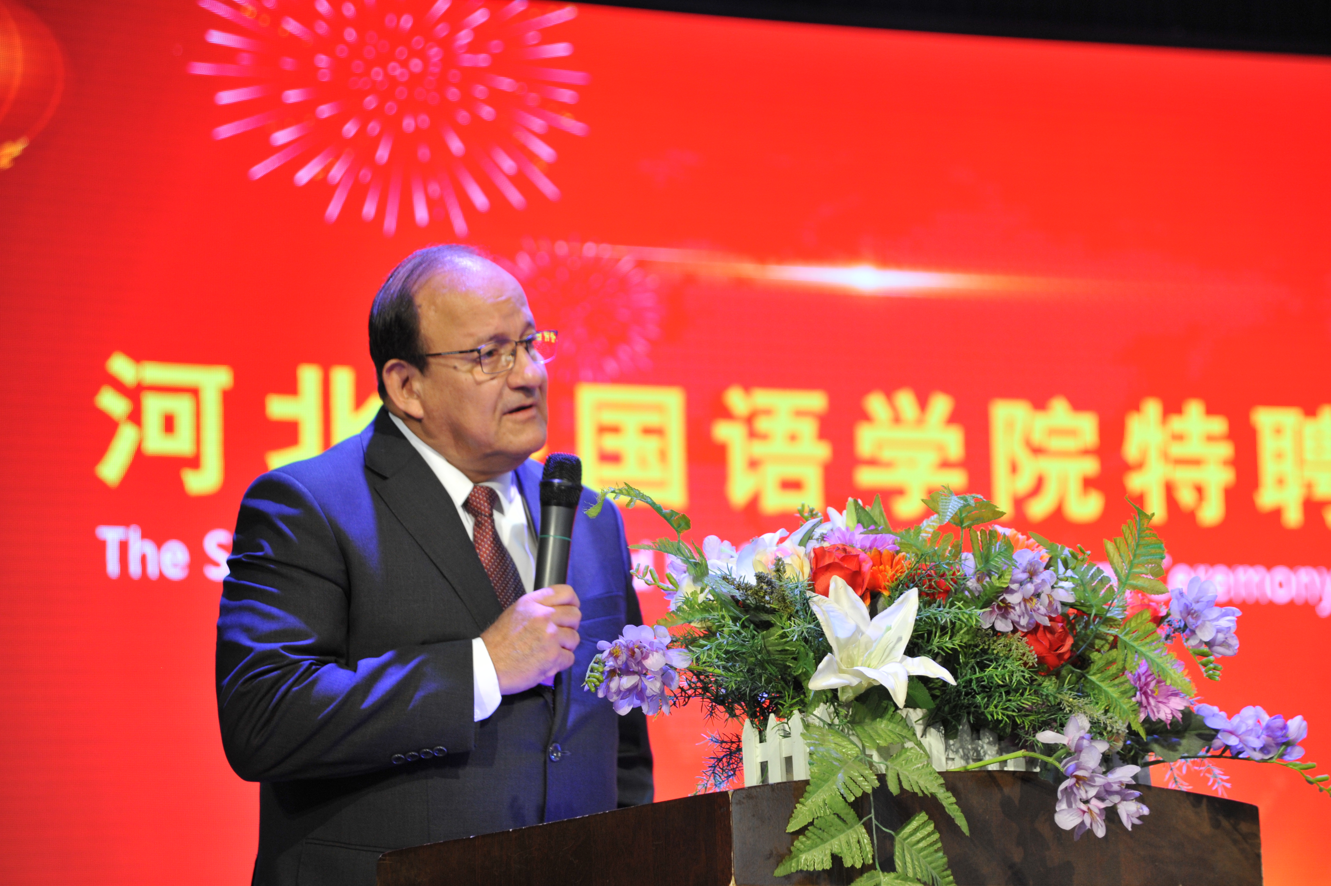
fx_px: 3510
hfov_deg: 21.5
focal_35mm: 95
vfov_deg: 14.4
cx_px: 666
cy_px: 443
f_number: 5.3
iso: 1600
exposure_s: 1/80
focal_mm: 95
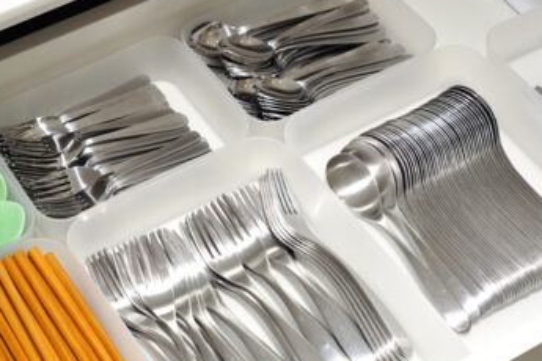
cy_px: 217
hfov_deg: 23.4
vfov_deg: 15.7
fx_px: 1310
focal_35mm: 87
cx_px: 226
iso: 200
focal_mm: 50
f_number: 8
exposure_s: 1/10
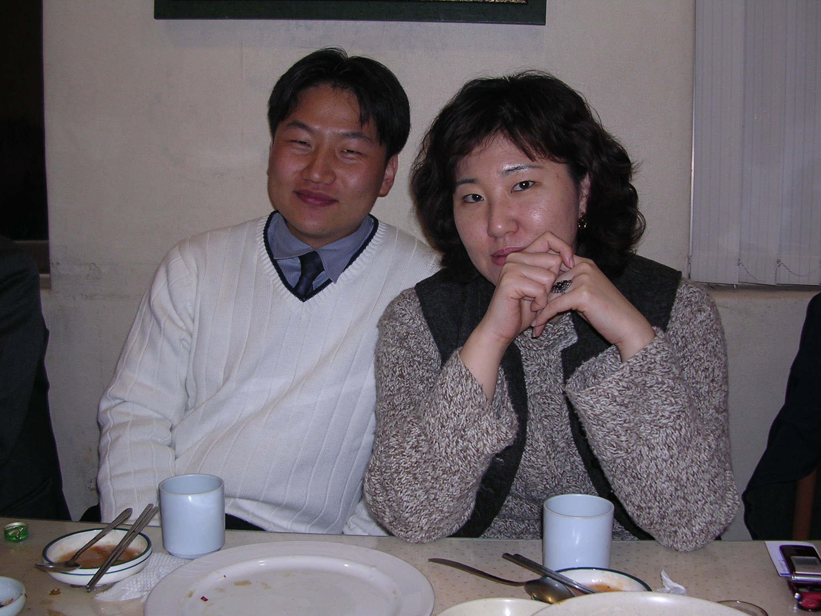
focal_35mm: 38
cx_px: 410
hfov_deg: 49.0
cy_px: 308
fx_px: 901
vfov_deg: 37.7
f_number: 2.8
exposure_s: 1/60.1
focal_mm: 5.8
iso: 100
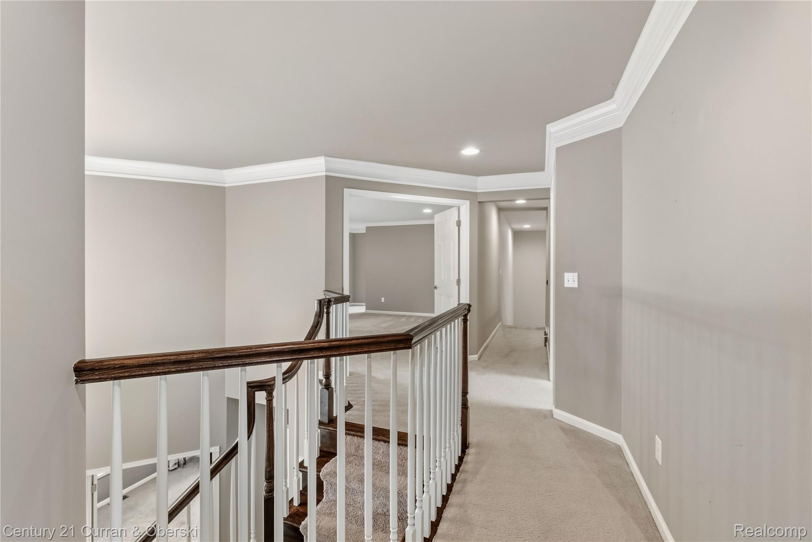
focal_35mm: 15
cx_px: 406
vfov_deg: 77.3
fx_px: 338
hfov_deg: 100.4
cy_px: 271
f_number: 8
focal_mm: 10
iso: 1250
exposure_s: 1
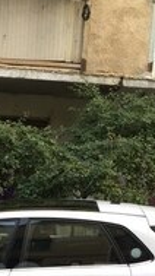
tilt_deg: -5.3
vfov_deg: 24.4
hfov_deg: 14.3
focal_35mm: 83
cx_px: 6
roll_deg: -4.2
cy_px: 279
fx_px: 608
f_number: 2.2
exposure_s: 1/33
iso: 32
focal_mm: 4.15
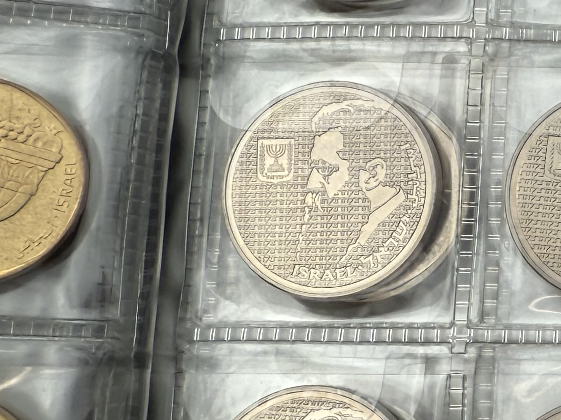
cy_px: 138
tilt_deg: -80.1
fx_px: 1426
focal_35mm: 88
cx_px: 1007
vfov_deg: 16.7
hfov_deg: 17.9
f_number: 2.2
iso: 40
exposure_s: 1/269
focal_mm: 2.22
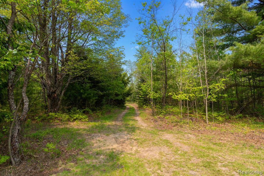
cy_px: 88
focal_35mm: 17
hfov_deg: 93.3
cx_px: 132
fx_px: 125
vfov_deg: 70.5
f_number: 9
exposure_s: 1/320
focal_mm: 17
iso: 400
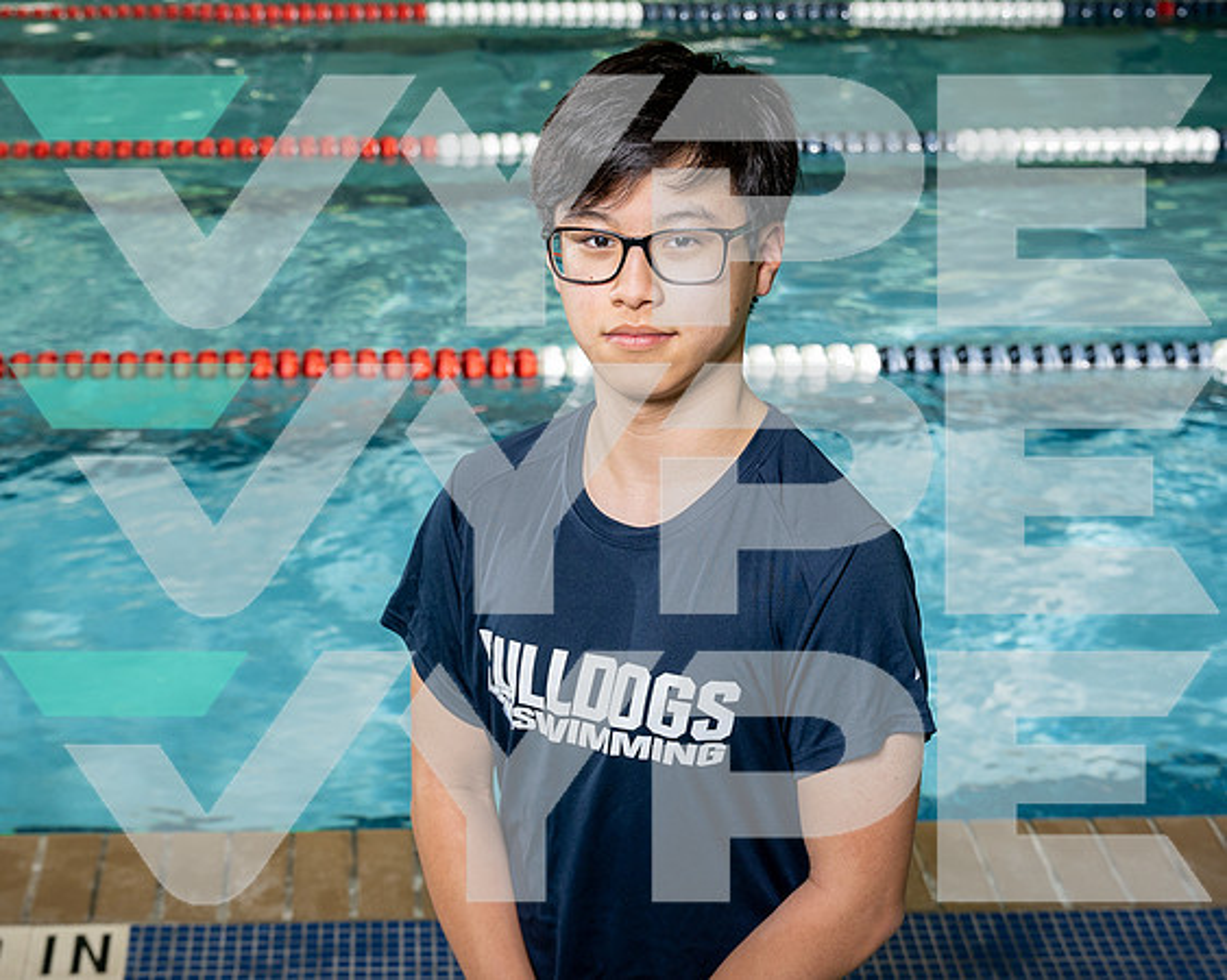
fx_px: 2382
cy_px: 610
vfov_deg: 23.2
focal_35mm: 66
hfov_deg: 28.8
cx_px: 487
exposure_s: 1/250
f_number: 5
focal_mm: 42
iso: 400
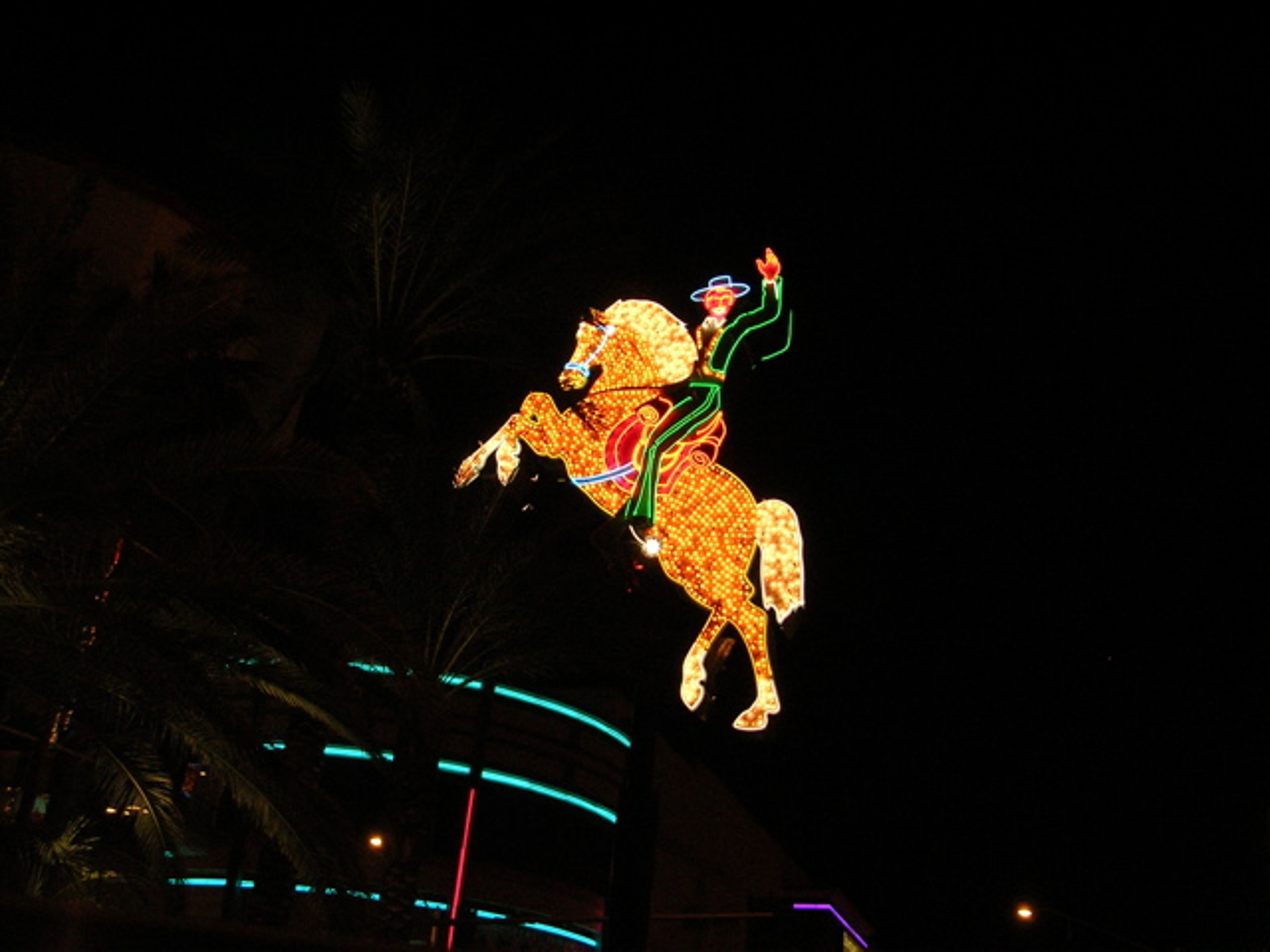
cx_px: 635
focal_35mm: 38
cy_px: 476
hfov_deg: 49.0
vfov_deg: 37.7
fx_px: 1394
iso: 200
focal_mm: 5.8
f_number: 2.8
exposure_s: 1/90
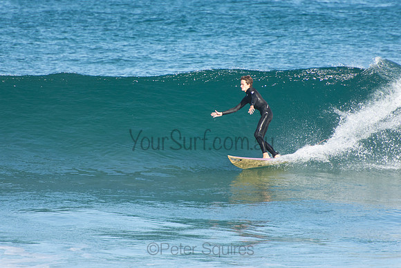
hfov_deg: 3.4
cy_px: 134
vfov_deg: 2.3
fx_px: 6685
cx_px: 200
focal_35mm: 600
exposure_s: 1/1250
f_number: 5.6
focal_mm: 400
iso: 450
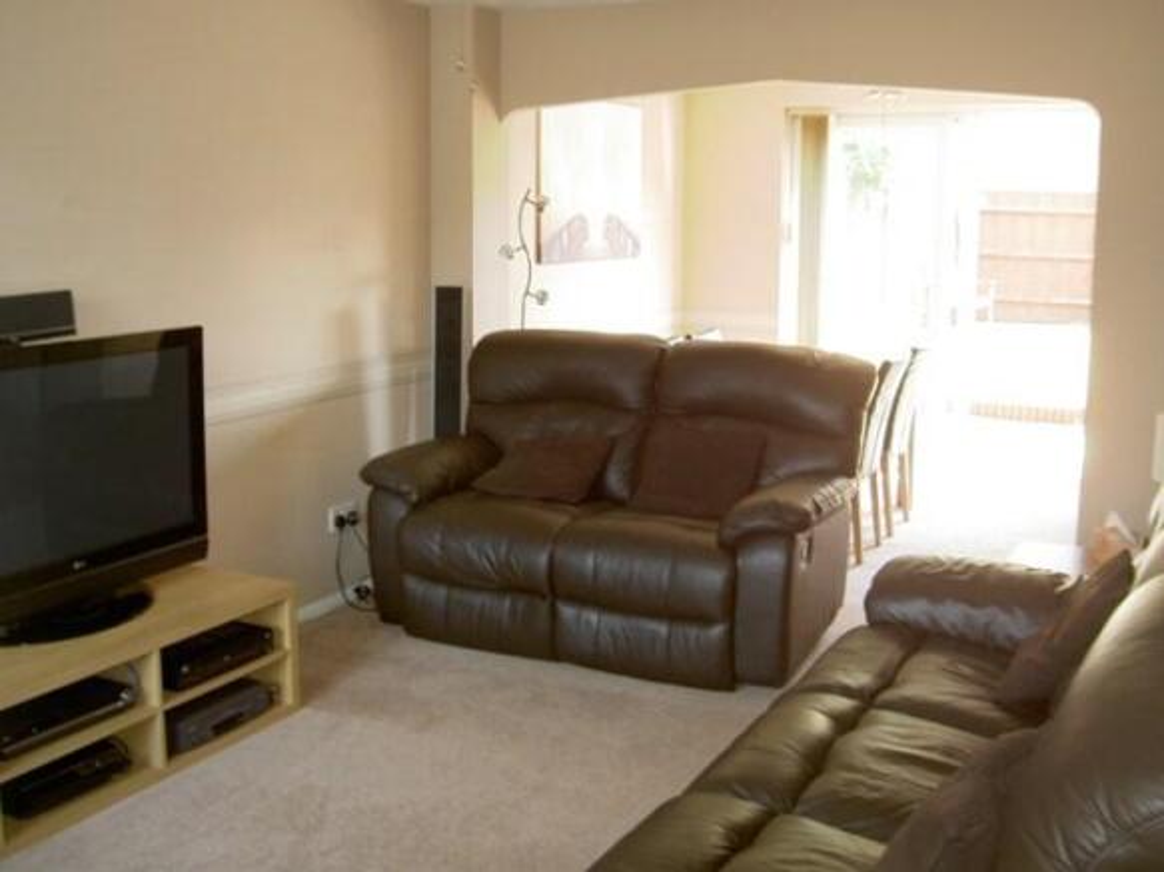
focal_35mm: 39
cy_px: 436
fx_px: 1311
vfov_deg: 36.8
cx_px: 582
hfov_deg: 47.9
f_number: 2.8
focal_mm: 8
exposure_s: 1/15
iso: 100
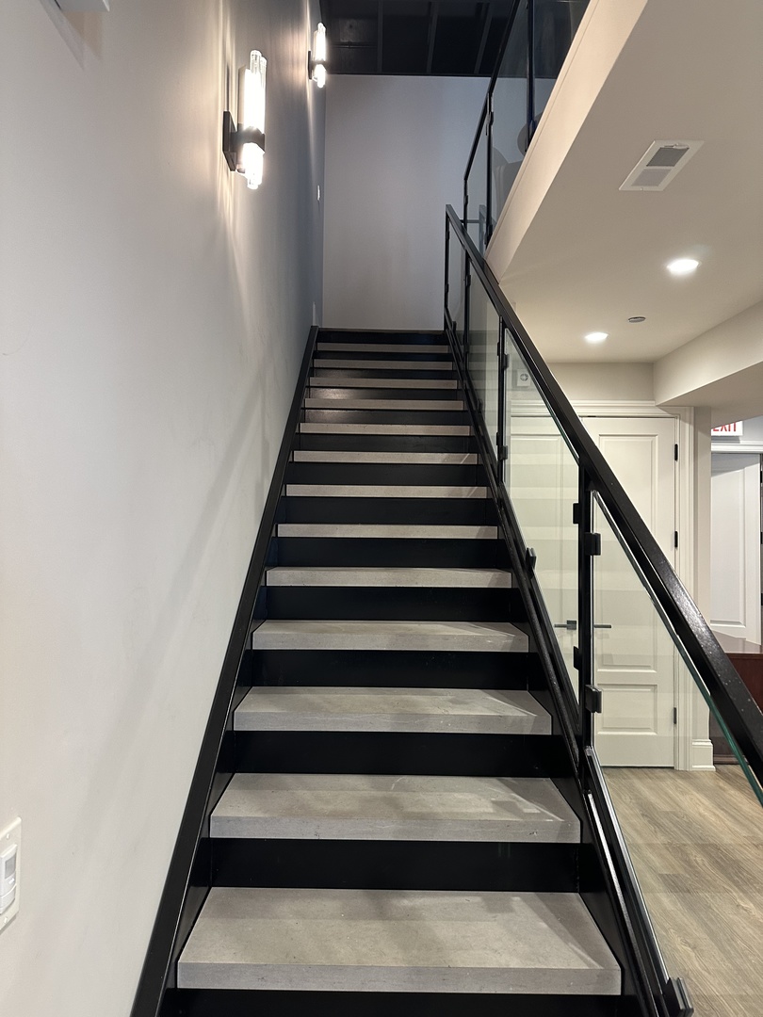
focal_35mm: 24
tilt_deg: +2.8
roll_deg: -1.7
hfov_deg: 56.8
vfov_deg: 71.6
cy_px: 508
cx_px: 382
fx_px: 705
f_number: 1.78
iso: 250
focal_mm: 6.86
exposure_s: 1/60
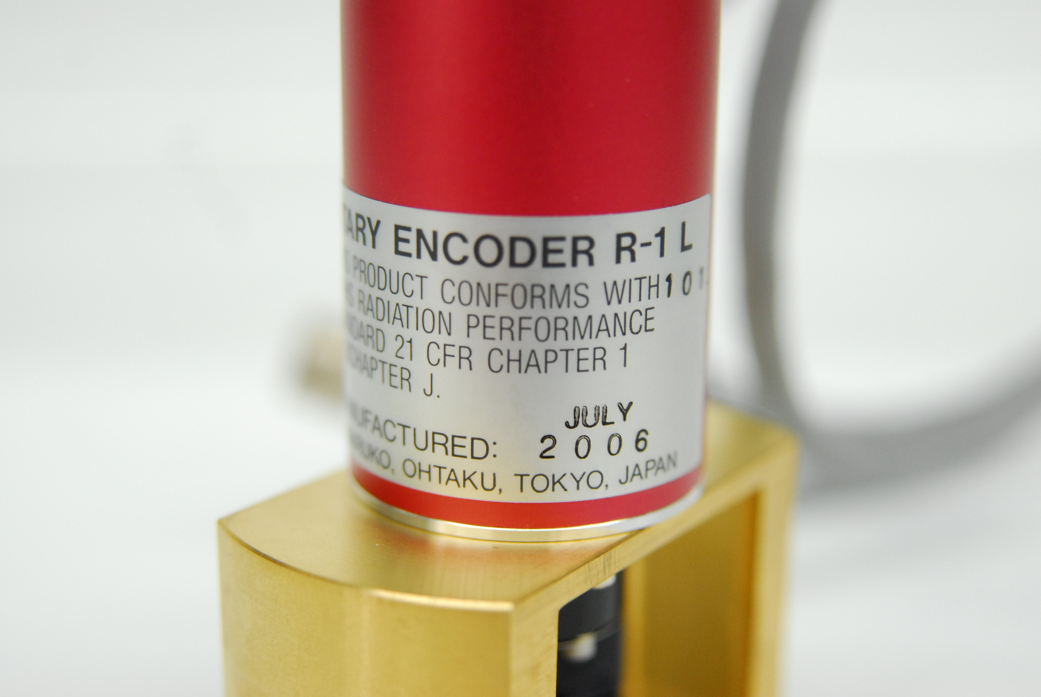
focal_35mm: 68
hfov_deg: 29.8
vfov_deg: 20.2
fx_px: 1954
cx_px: 520
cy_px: 348
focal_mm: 45
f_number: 3.5
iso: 800
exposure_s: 1/160
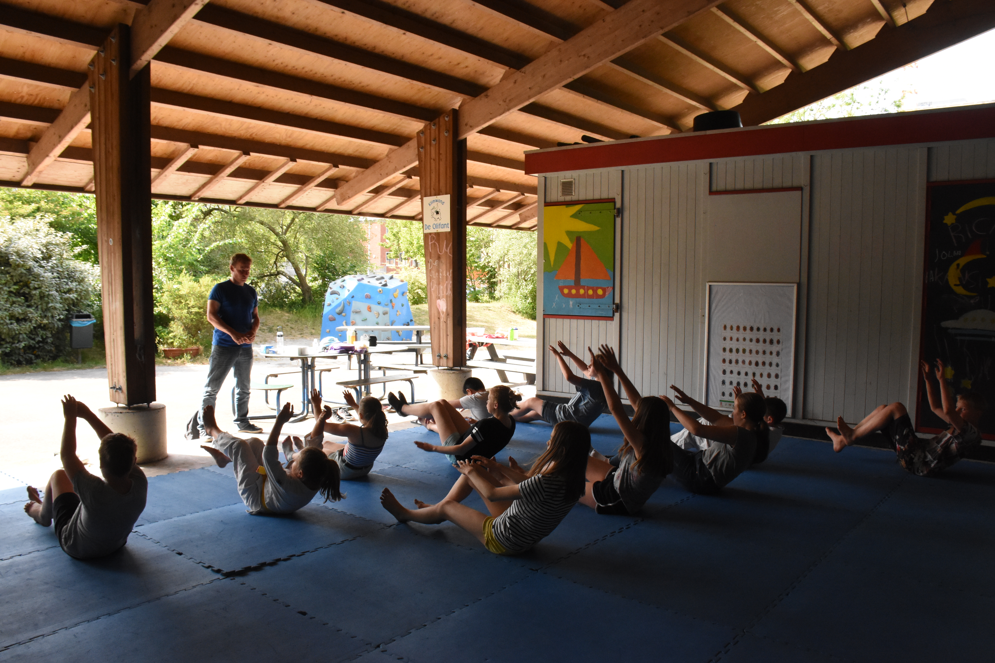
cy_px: 332
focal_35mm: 27
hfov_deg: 67.4
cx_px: 498
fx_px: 746
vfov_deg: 47.9
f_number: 11
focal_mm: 18
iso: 2500
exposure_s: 1/400
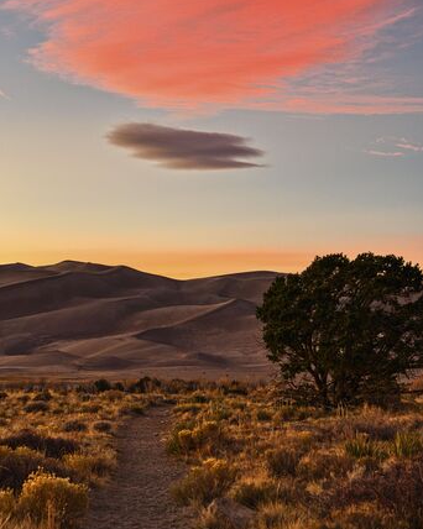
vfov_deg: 23.4
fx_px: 1276
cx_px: 213
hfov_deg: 18.8
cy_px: 266
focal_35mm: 81
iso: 200
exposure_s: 1/25
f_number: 5
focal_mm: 47.6
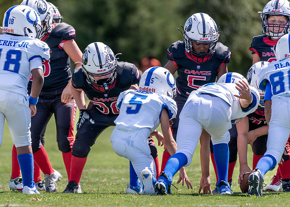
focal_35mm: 533
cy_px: 93
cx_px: 95
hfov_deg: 3.8
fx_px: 4389
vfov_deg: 2.7
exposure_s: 1/1250
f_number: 5.6
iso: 500
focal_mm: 400
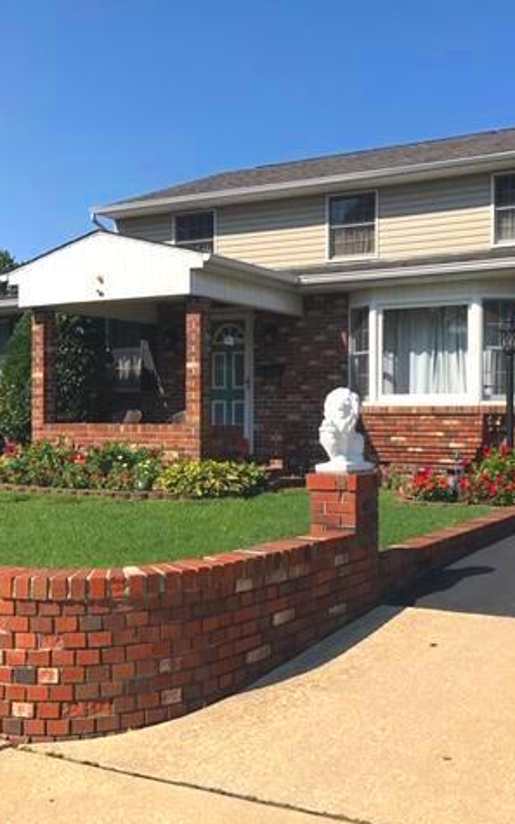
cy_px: 411
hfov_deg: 31.4
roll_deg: +1.4
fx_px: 898
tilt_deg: +0.6
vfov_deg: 49.3
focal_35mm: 40
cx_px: 390
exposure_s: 1/1779
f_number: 1.8
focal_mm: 3.99
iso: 20
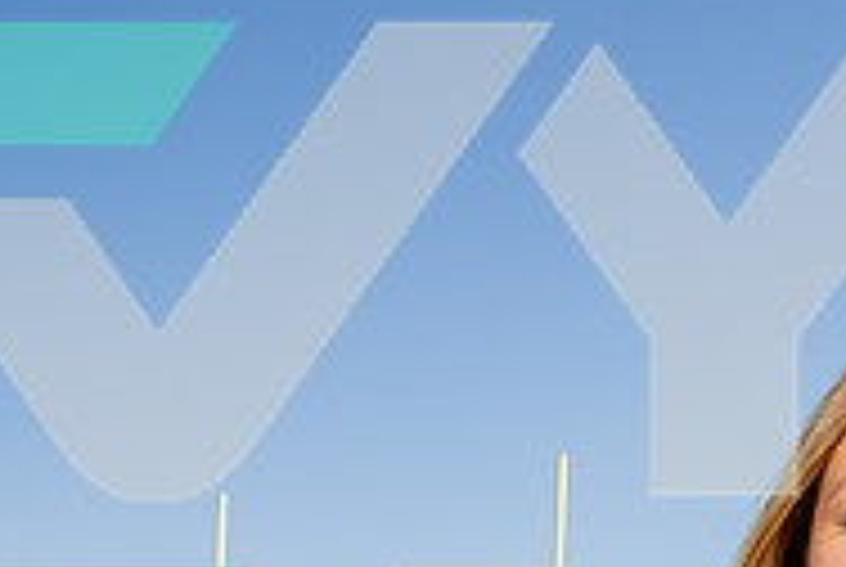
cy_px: 808
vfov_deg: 17.0
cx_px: 927
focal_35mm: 74
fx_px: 1742
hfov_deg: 25.4
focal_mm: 24
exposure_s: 1/125
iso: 50
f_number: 7.1
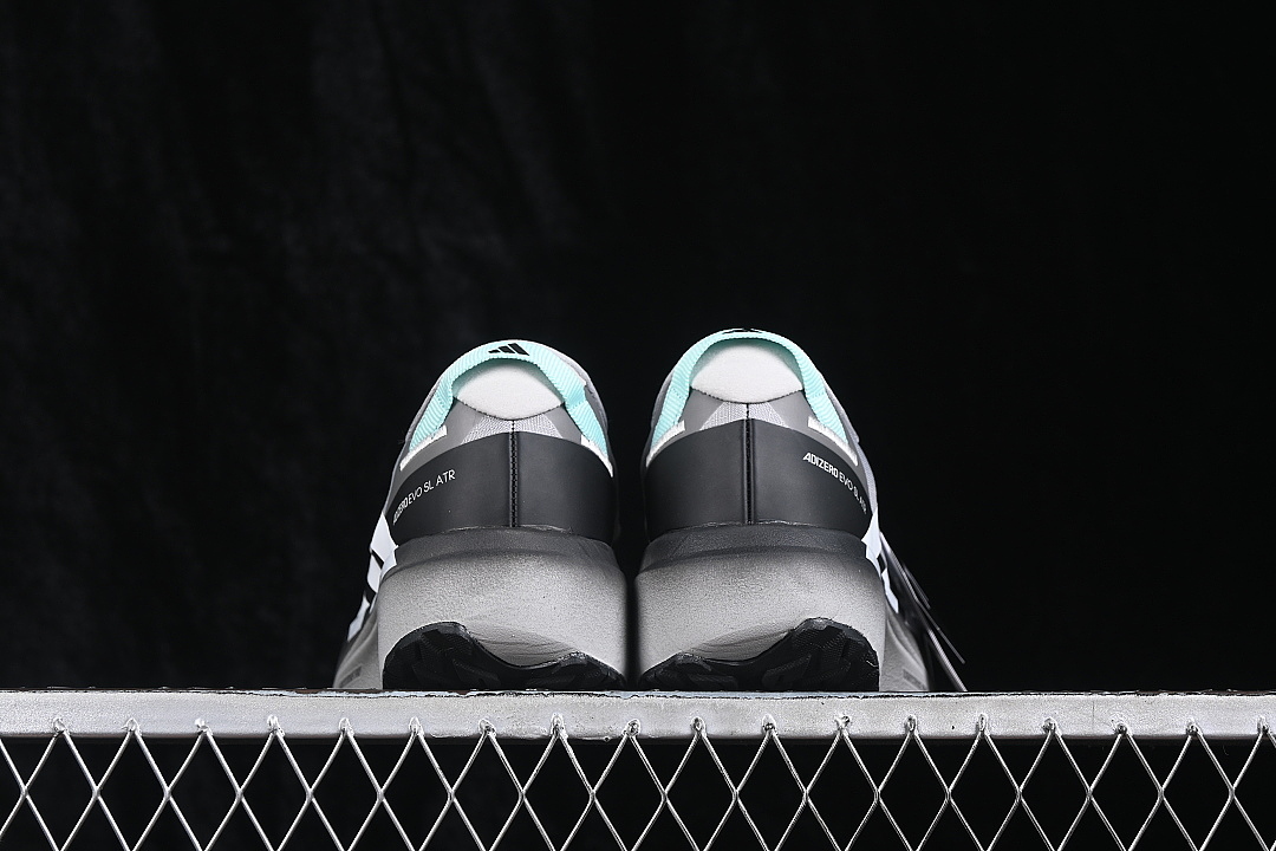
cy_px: 426
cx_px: 638
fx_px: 2658
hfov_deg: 27.0
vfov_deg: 18.2
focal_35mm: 75
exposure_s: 1/60
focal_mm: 50
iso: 160
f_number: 6.3
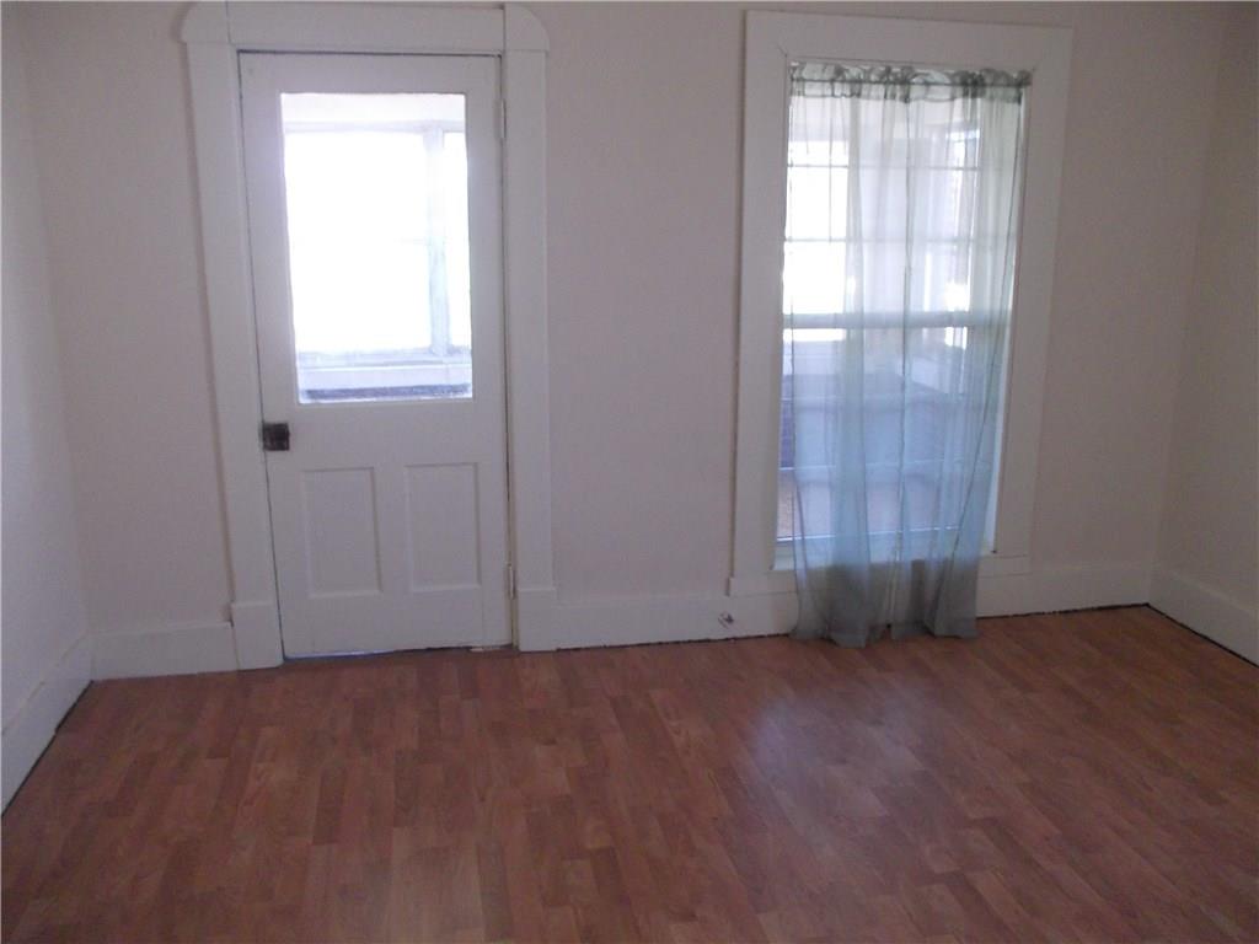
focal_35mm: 29
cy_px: 472
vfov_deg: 48.2
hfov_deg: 61.7
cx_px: 630
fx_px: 1055
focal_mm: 4.1
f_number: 3.3
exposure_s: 1/25
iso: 250
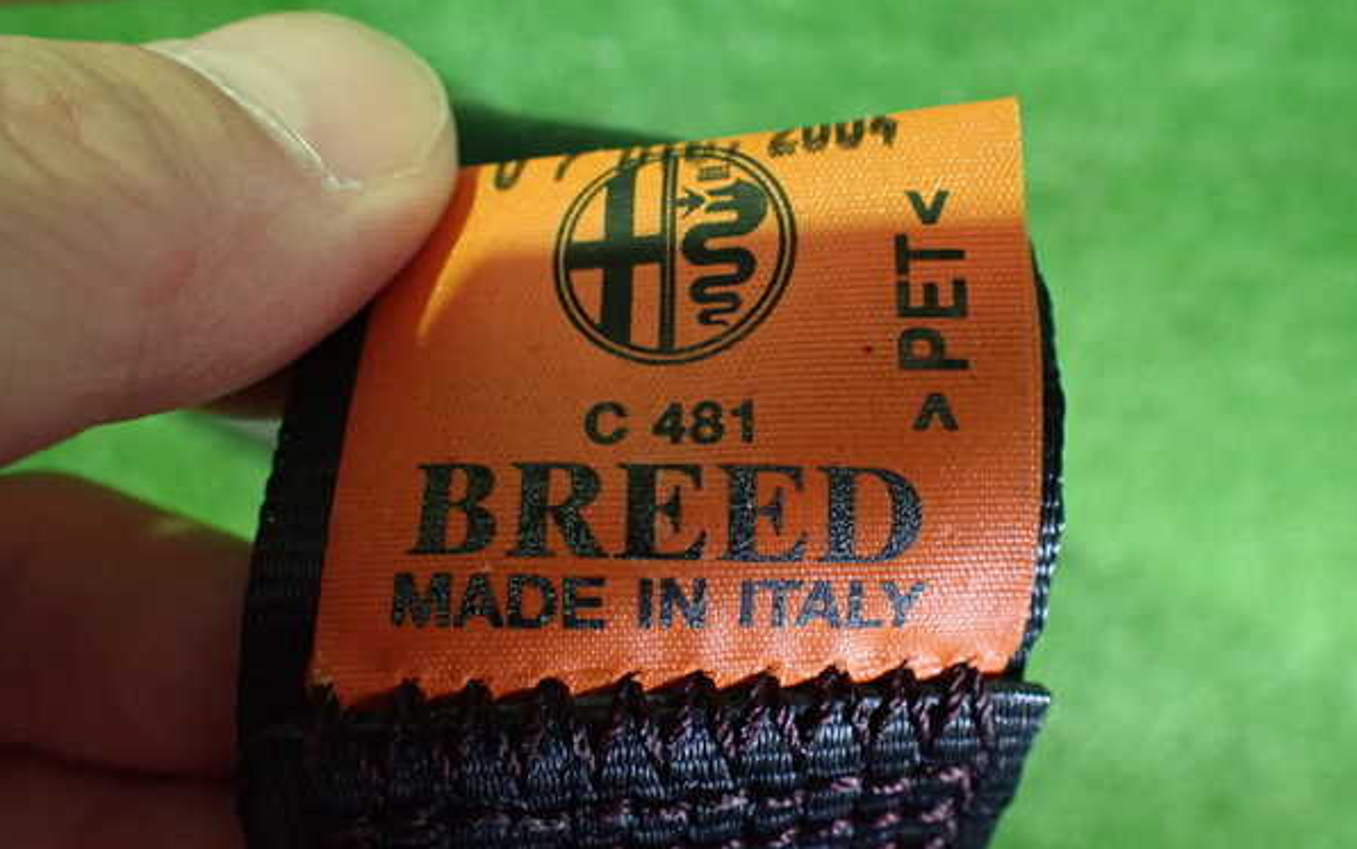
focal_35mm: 32
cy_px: 398
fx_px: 1184
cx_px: 676
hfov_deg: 59.6
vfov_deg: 39.4
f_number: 2.3
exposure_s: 1/30
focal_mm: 5.4
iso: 1250
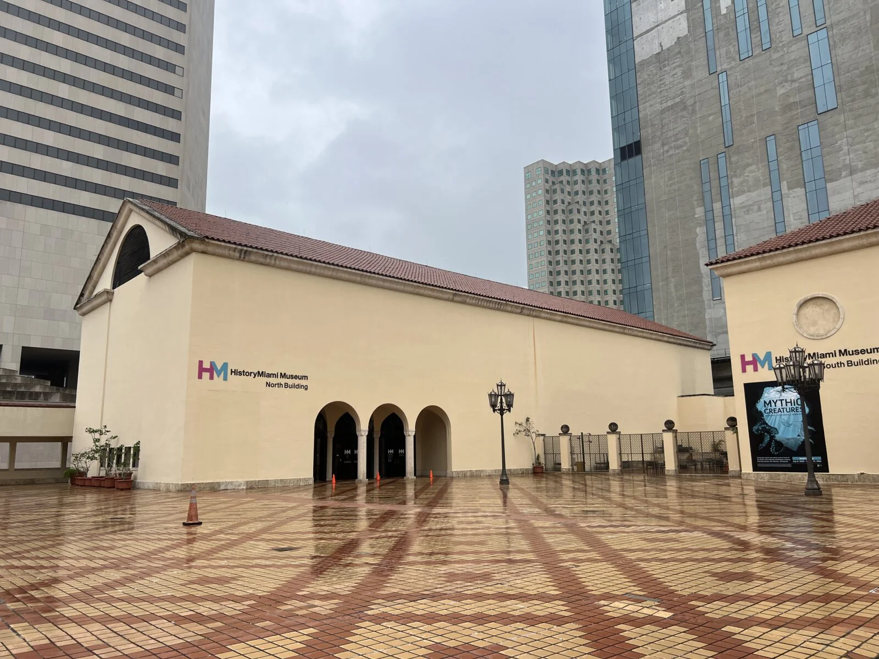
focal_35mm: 26
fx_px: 660
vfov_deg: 53.1
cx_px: 440
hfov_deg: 67.3
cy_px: 330
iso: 50
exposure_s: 1/1112
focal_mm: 5.7
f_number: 1.5
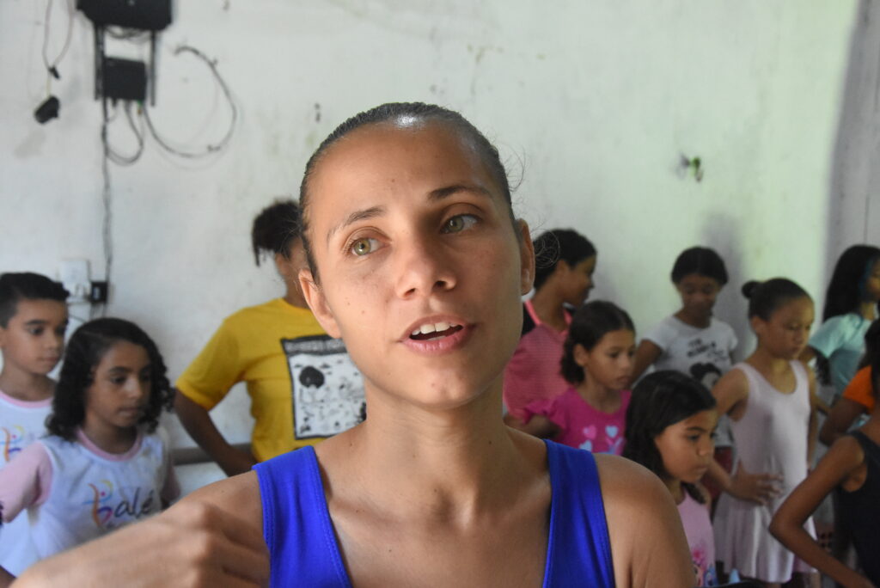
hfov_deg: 49.5
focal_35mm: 39
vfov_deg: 34.3
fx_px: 954
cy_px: 294
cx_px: 440
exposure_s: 1/250
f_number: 8
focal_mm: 26
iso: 6400
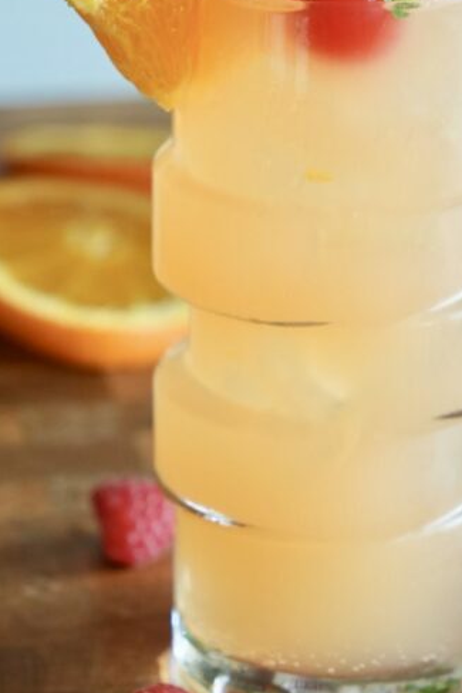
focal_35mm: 144
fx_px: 2761
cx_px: 371
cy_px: 161
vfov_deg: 14.2
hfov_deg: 9.5
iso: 1250
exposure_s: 1/125
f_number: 3.5
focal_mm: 45.5
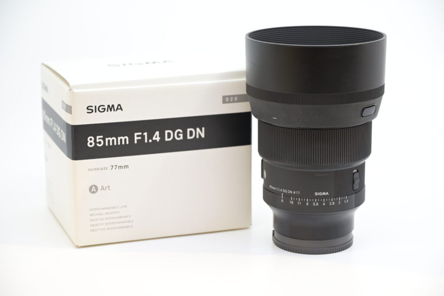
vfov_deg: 16.1
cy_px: 148
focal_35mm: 85
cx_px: 222
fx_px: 1048
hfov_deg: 23.9
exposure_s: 1/250
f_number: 6.3
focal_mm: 85
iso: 1600
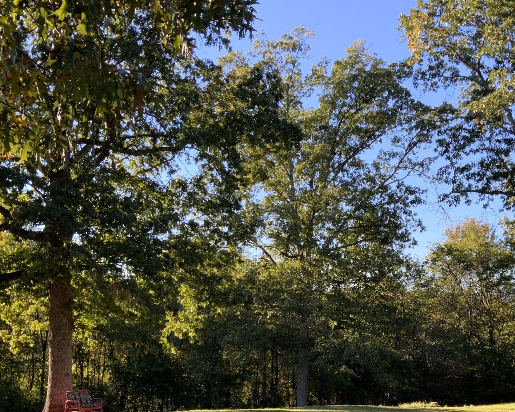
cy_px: 314
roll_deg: -1.7
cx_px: 335
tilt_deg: +1.1
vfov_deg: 32.1
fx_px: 701
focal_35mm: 46
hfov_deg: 39.9
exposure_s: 1/194
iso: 16
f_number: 1.8
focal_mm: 3
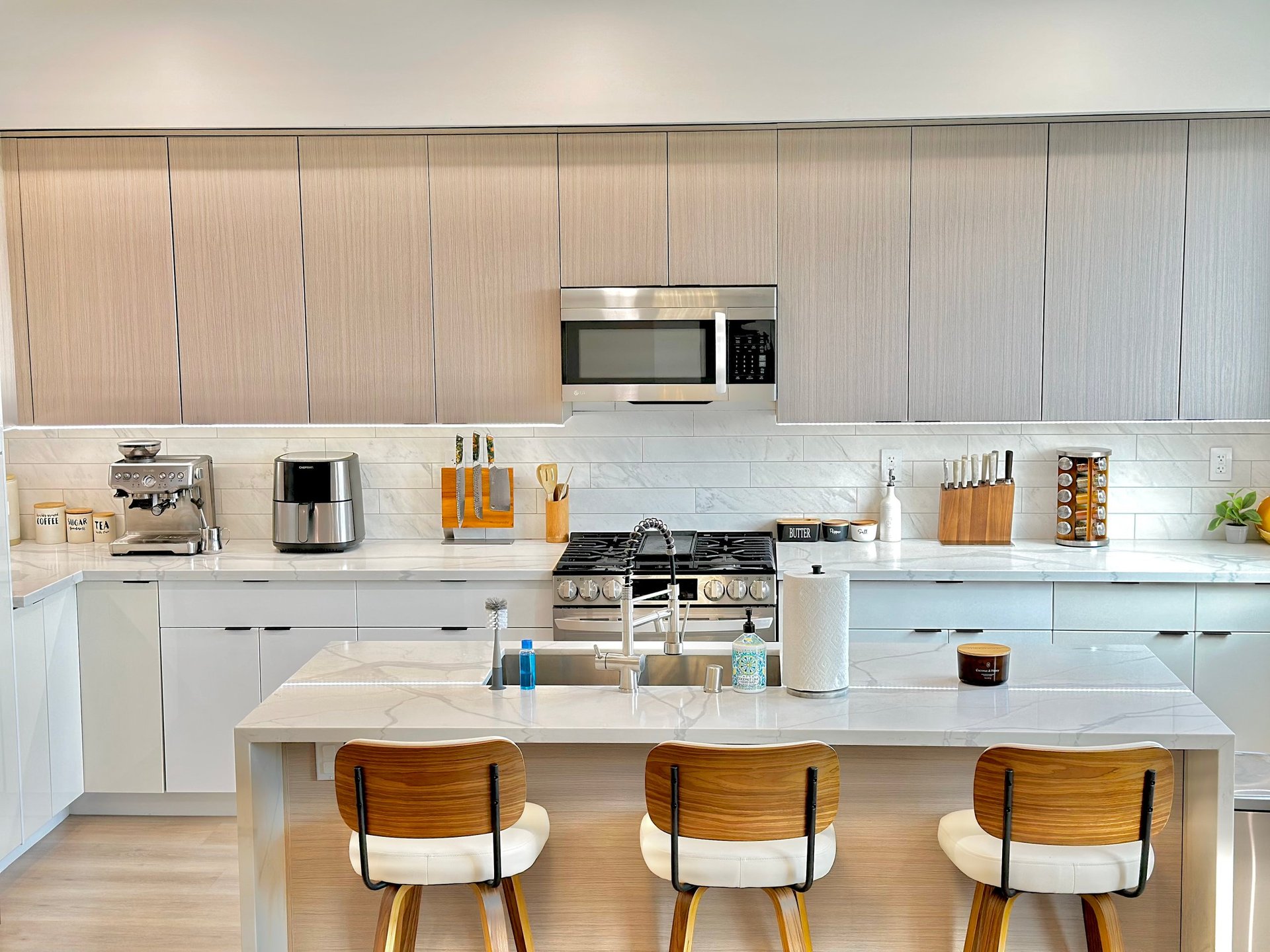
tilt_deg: -7.7
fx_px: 1761
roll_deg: +0.5
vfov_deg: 30.3
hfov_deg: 39.7
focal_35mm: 48
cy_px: 476
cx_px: 635
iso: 100
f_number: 1.78
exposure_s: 1/60
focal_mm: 6.86
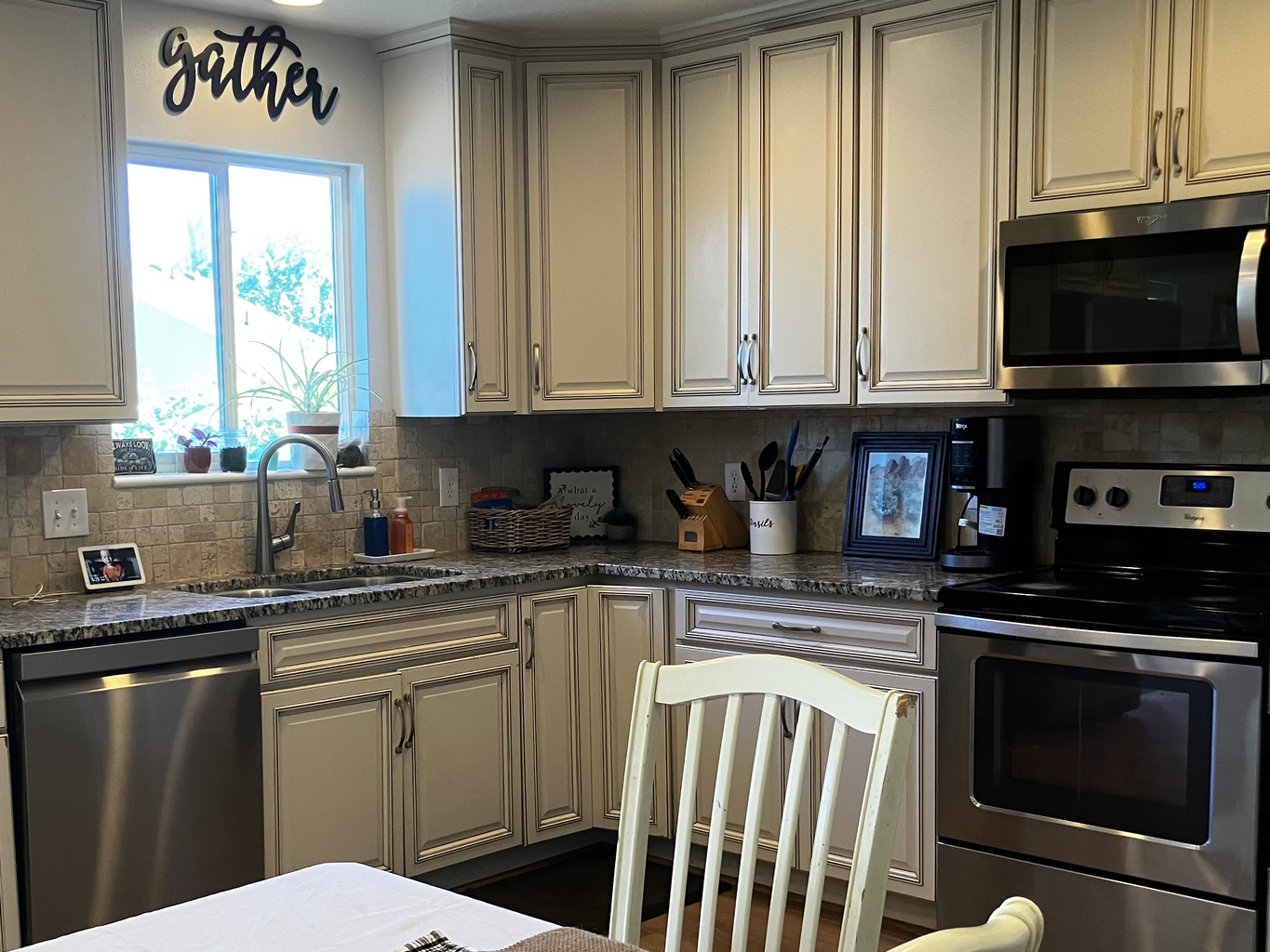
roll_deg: +1.2
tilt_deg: -7.0
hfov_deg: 44.6
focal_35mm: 42
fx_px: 1541
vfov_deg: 34.3
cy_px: 567
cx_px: 510
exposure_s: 1/60
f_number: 1.8
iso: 50
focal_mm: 3.99
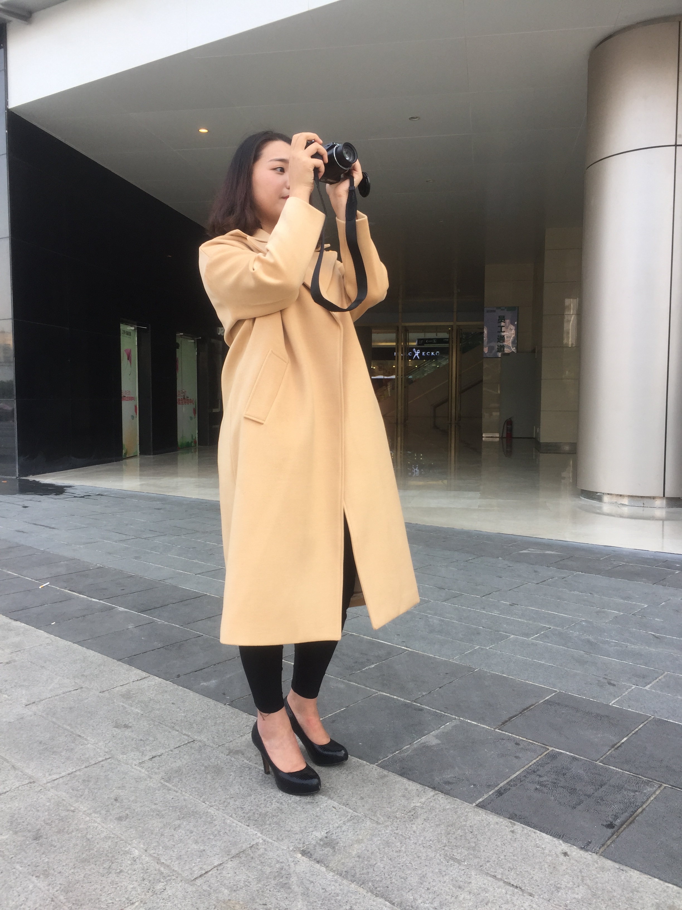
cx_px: 341
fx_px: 762
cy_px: 455
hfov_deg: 48.2
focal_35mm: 29
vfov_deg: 61.7
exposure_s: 1/209
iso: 32
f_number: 2.2
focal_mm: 4.15
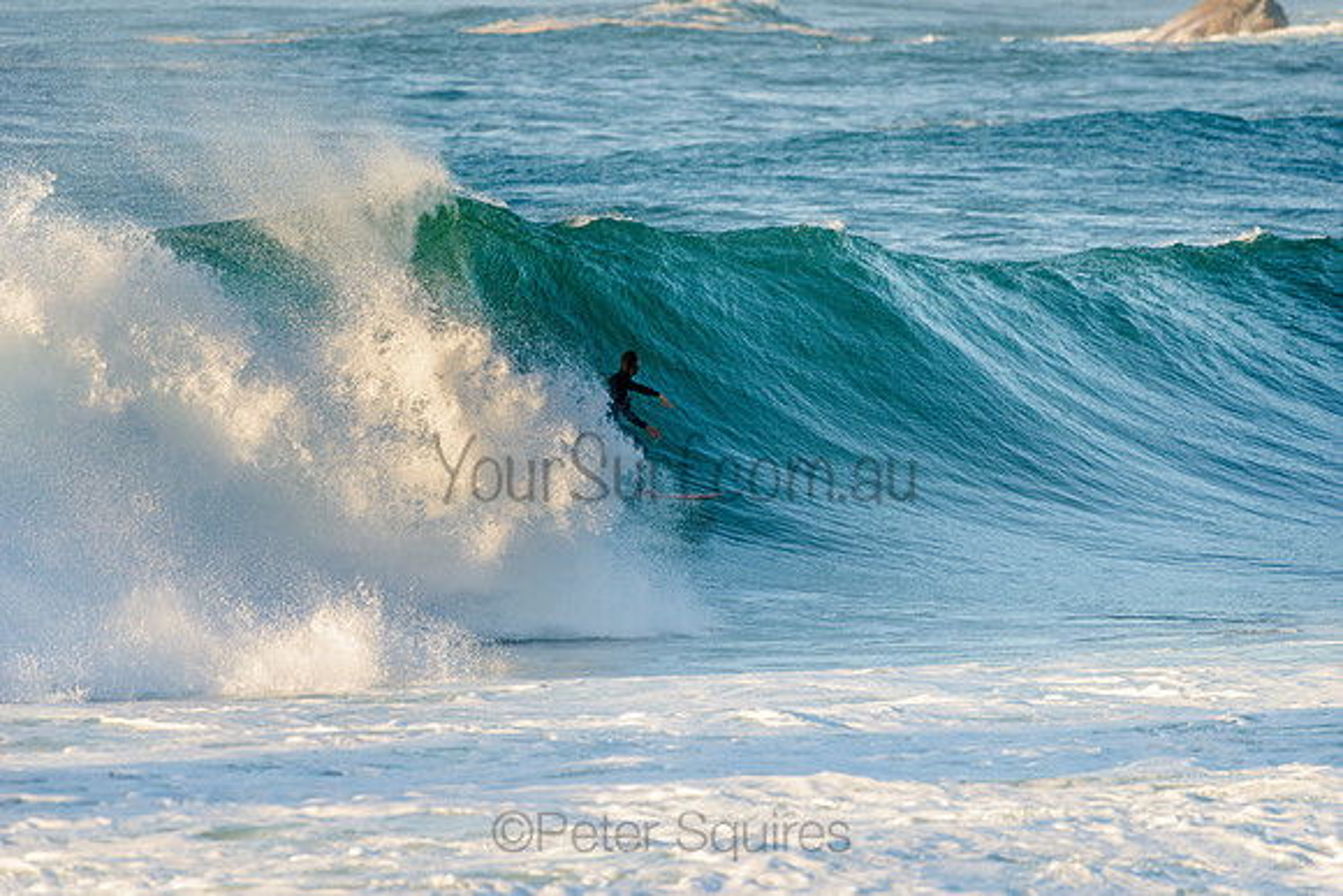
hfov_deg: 4.1
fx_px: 18656
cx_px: 672
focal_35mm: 500
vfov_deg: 2.8
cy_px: 448
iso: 280
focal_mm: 500
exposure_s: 1/1600
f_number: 5.6
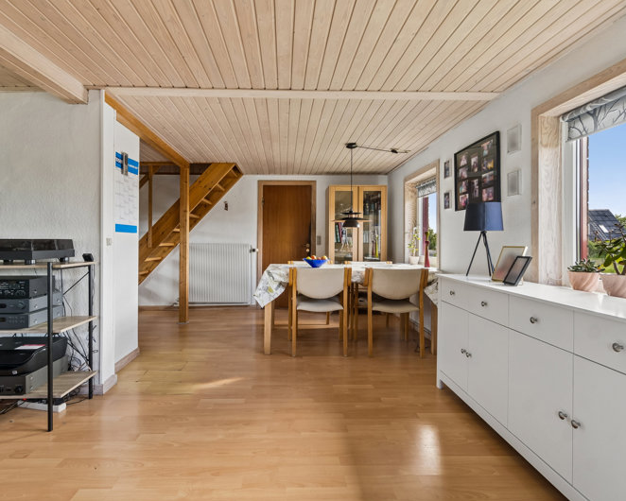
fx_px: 315
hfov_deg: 89.6
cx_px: 303
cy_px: 251
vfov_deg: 77.0
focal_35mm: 17
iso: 200
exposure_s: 1/25
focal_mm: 10
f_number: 8
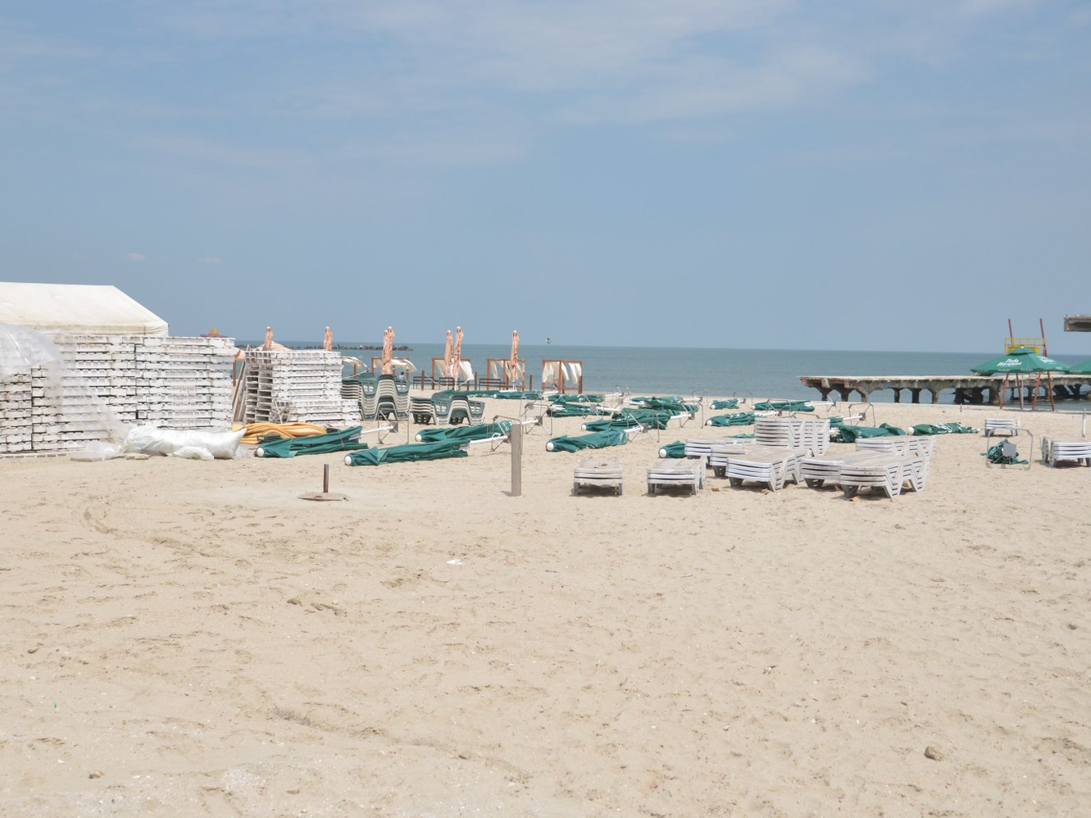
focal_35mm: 48
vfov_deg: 30.3
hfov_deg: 39.5
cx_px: 454
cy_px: 402
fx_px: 1513
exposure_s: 1/2500
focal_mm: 28
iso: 250
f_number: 4.5
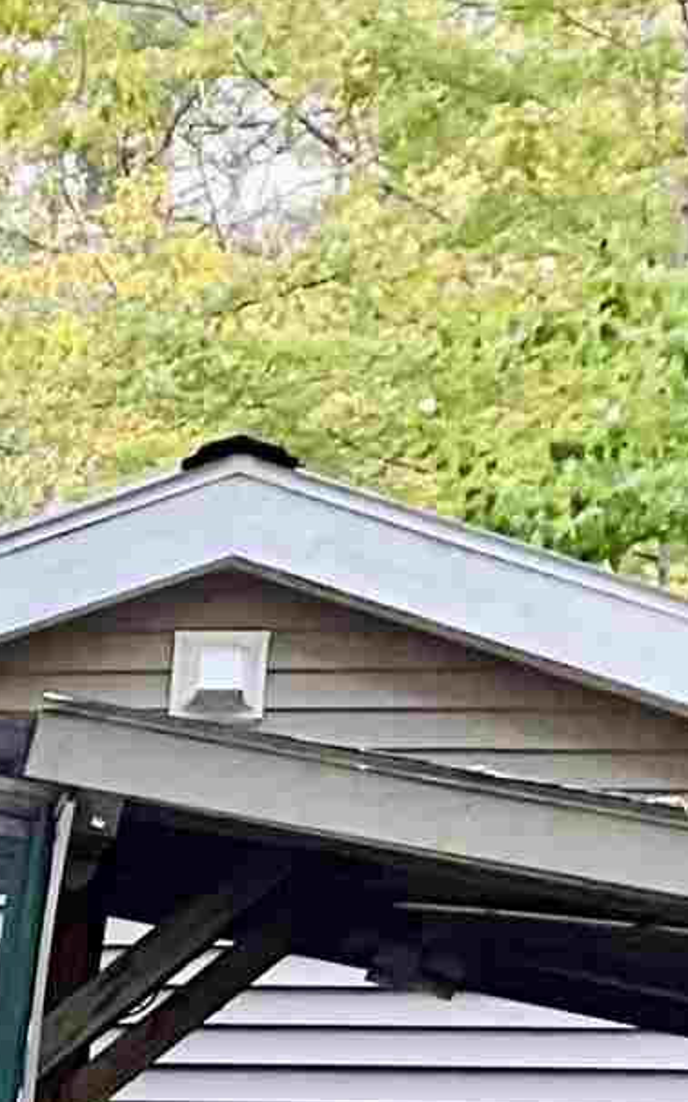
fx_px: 4681
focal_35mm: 156
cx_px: -1310
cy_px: 1769
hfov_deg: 7.5
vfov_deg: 12.6
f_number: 1.8
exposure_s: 1/60
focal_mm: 3
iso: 64
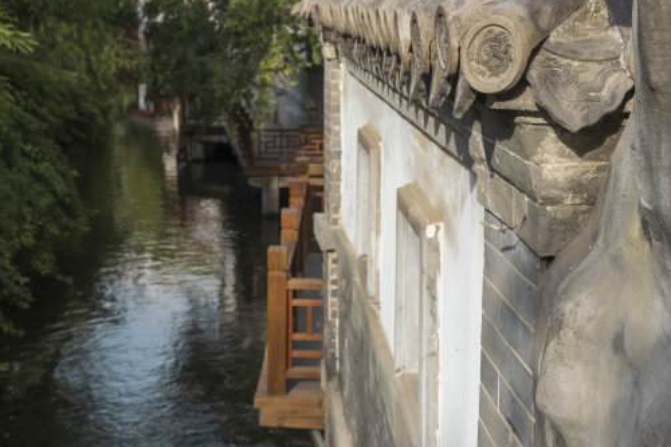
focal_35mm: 60
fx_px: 1118
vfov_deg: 22.6
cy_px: 204
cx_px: 280
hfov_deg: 33.3
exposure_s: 1/450
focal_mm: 32.9
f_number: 7.1
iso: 400
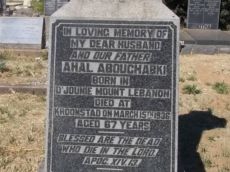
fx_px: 399
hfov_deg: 32.1
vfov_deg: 24.4
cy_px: 87
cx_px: 95
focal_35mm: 60
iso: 80
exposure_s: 1/640
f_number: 5.5
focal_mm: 5.7
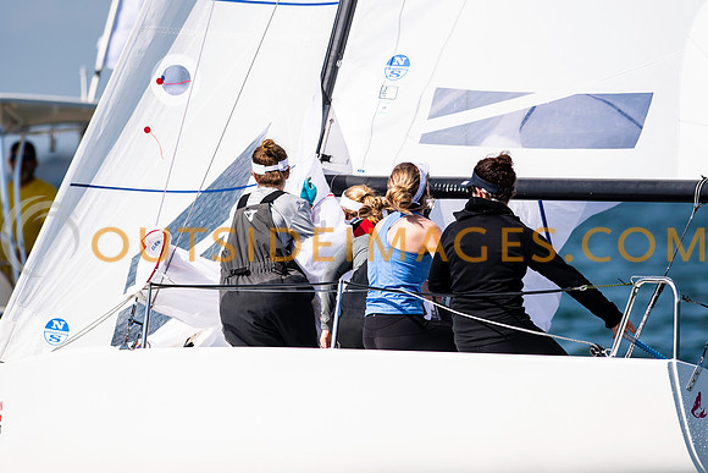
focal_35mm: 450
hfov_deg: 4.6
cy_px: 236
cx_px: 354
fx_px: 8852
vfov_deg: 3.1
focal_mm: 300
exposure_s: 1/4000
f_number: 5
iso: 200
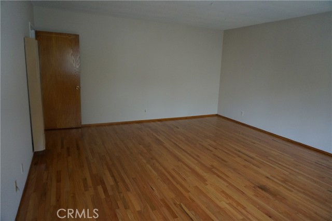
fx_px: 221
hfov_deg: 73.8
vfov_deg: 53.0
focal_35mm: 24
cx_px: 166
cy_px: 110
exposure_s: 1/60
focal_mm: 16
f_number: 4
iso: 1250
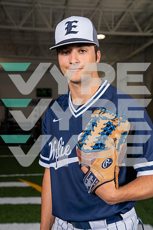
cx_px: 76
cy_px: 115
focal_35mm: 55
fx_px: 351
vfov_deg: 36.2
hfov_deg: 24.6
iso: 200
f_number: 5.6
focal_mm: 55
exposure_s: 1/200
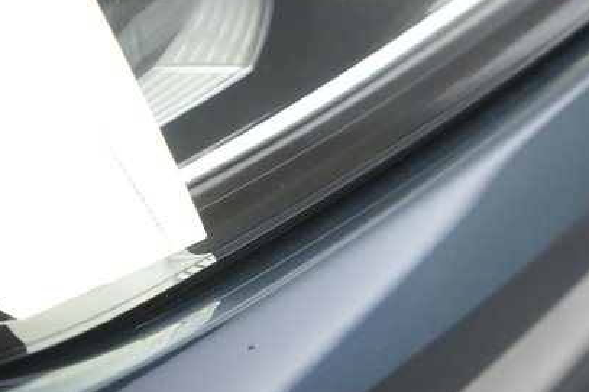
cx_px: 365
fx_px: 720
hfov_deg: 44.2
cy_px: 269
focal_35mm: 44
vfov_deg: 30.2
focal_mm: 28
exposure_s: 1/100
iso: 4000
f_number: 4.5
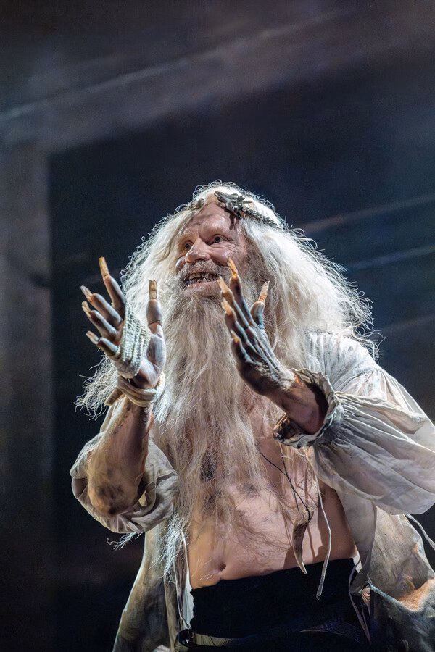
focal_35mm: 70
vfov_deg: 28.8
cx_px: 218
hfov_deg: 19.5
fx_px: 1269
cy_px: 326
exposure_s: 1/1600
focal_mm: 70
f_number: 4
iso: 8000
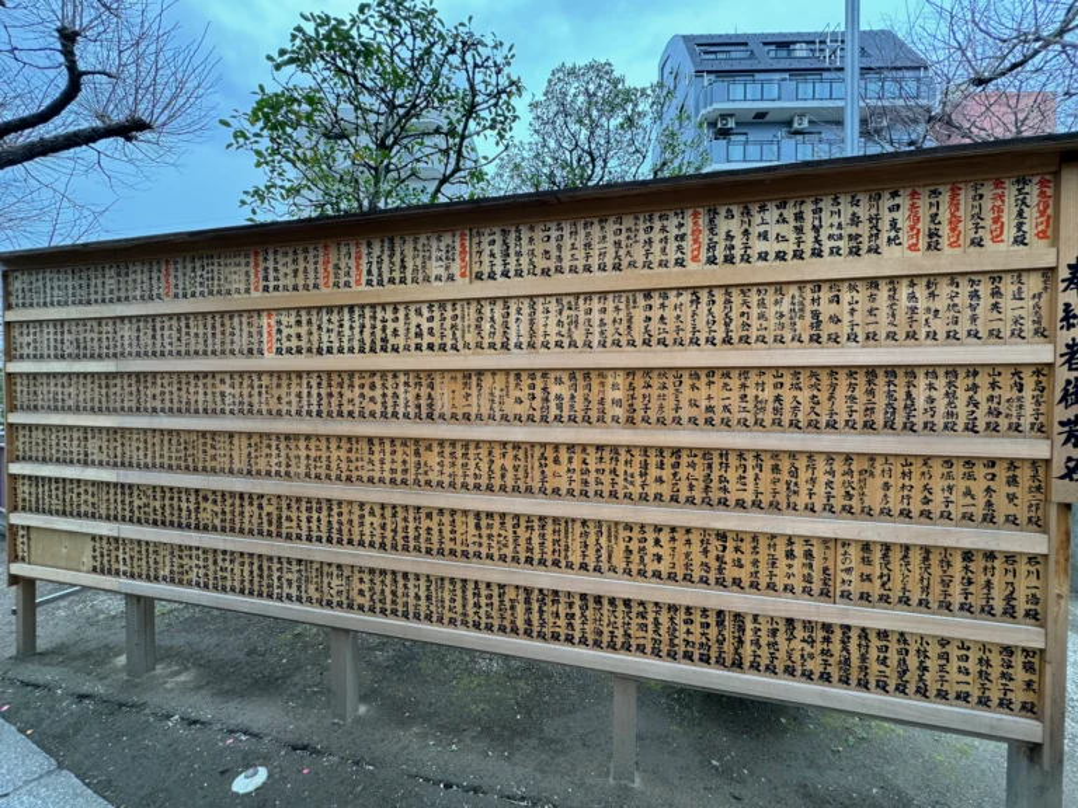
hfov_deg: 102.1
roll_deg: -1.0
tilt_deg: -0.9
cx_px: 539
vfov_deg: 85.7
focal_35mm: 14
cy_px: 404
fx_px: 436
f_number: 2.2
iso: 100
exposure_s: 1/99
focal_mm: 2.22
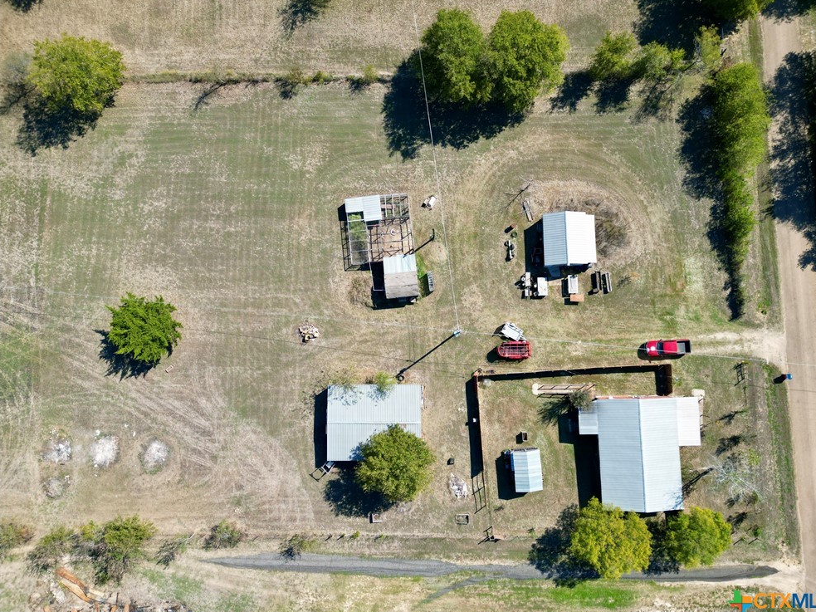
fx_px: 589
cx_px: 423
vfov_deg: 54.9
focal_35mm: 25
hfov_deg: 69.4
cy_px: 312
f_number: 1.7
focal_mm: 6.72
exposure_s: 1/1500
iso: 100
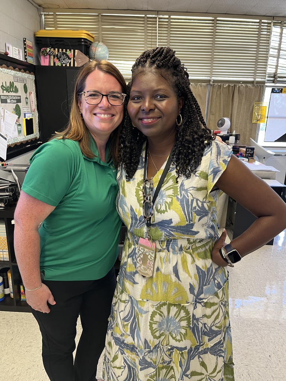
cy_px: 190
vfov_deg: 67.3
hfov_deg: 53.1
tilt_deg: -17.4
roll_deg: -0.9
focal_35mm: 26
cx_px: 143
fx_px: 286
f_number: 1.6
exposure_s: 1/60
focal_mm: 5.1
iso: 125
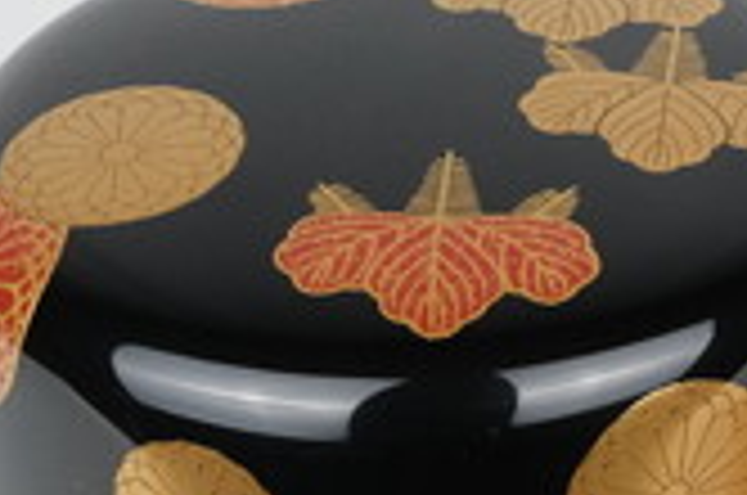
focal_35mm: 166
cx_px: 1053
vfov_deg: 8.2
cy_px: 490
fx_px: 3438
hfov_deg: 11.9
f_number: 11
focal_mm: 33.3
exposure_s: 1/25
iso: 1600
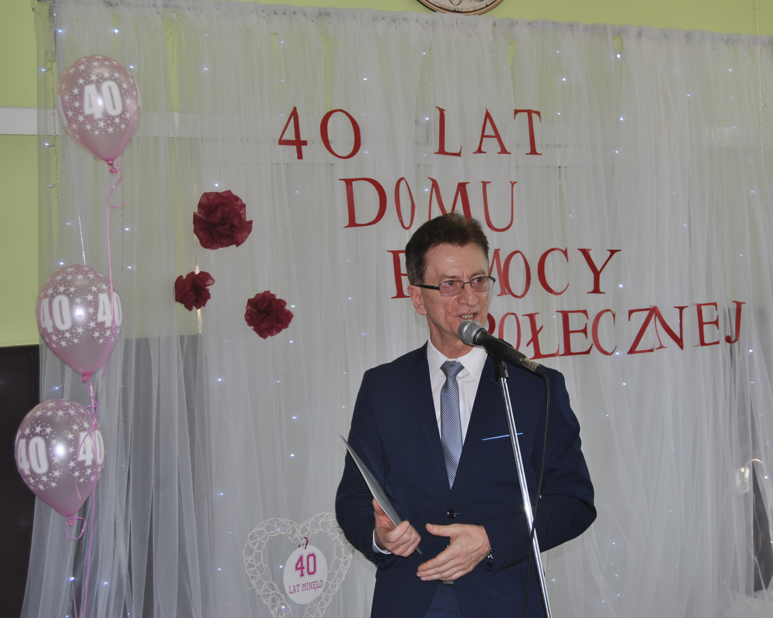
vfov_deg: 21.6
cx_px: 428
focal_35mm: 71
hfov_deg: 26.8
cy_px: 310
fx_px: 1624
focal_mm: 42
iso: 200
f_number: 5
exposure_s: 1/60
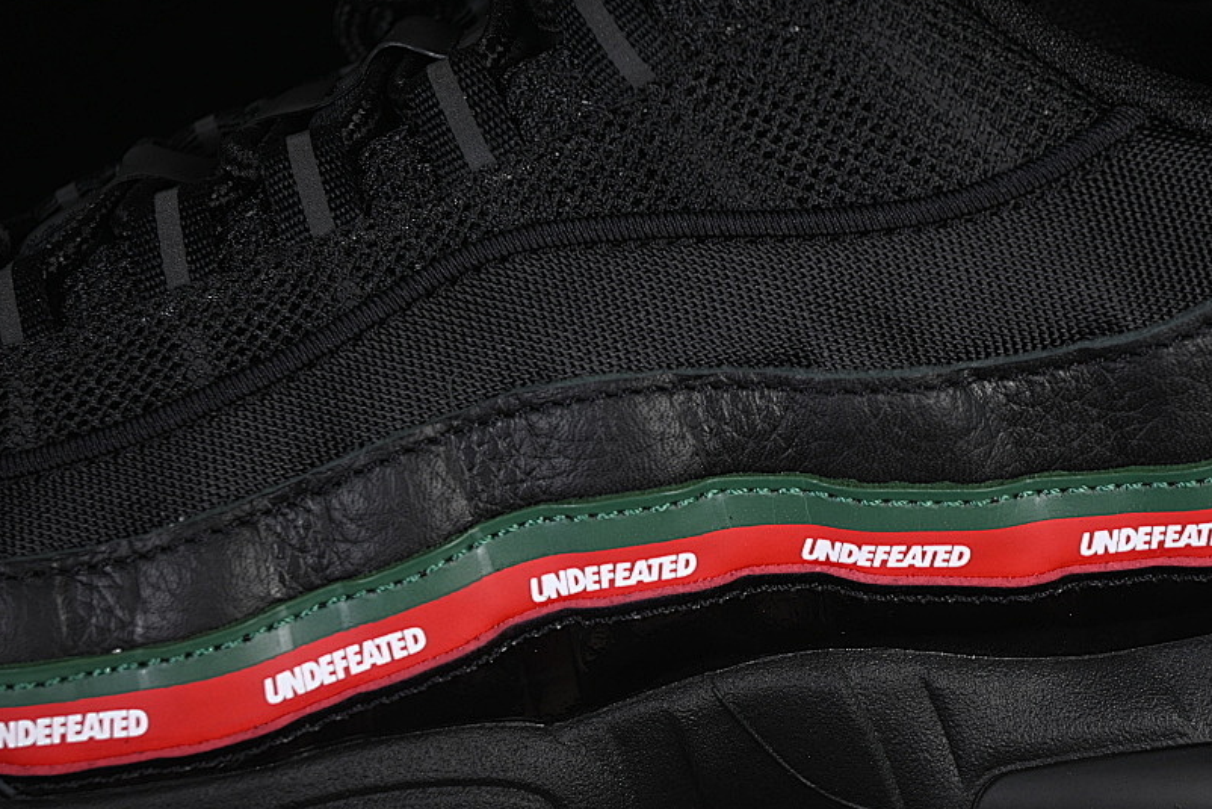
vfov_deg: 13.6
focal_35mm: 101
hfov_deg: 20.1
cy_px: 473
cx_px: 807
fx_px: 3401
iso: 160
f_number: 6.3
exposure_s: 1/50
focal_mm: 50
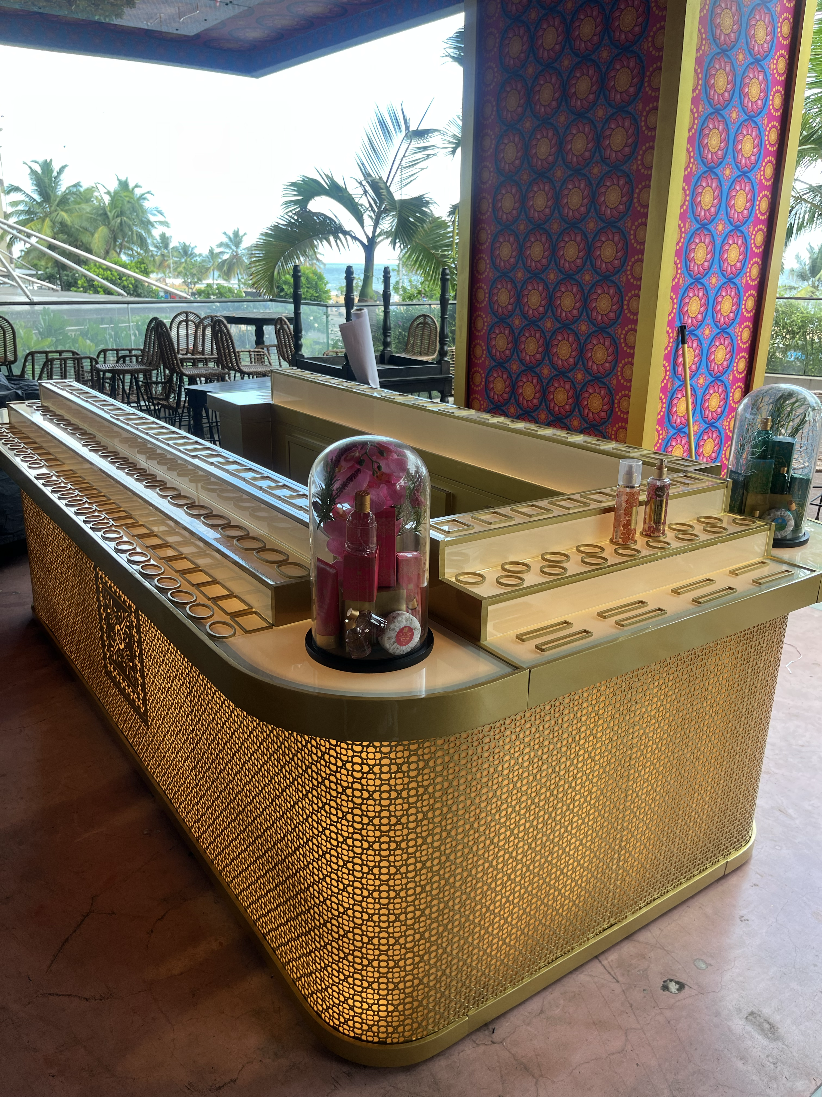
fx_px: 823
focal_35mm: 26
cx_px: 411
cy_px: 548
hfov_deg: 53.1
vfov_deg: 67.3
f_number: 1.6
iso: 32
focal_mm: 5.1
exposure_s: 1/123
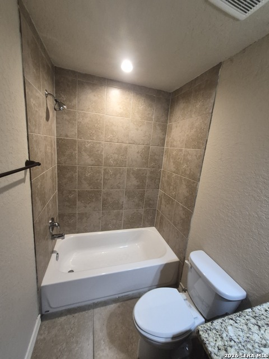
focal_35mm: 13
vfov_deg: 106.2
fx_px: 135
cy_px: 180
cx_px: 134
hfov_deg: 89.9
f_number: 2.2
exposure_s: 1/60
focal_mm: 1.74
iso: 400
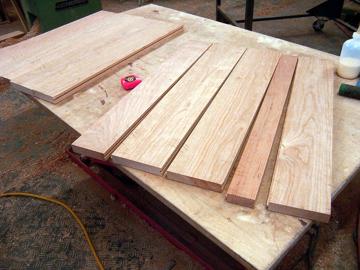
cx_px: 180
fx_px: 343
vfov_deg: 42.9
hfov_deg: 55.4
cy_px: 135
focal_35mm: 33
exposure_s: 1/30
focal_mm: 5.5
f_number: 3.4
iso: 140
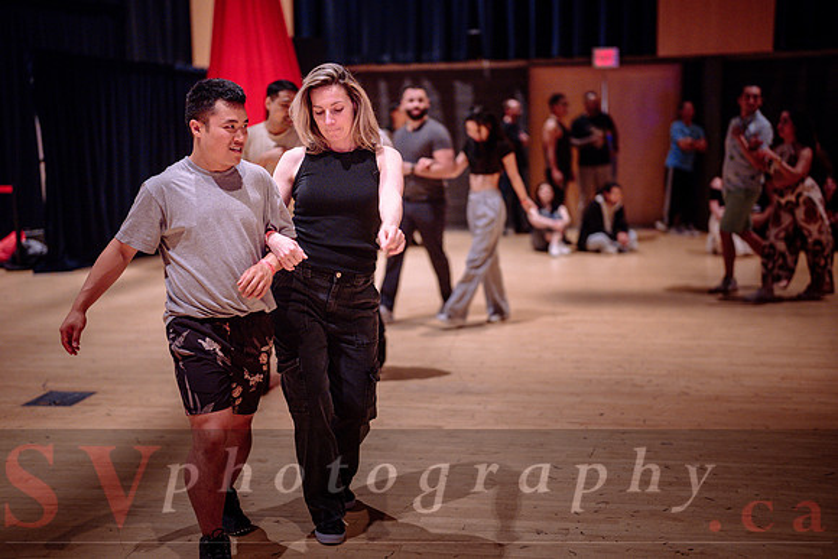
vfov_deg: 27.0
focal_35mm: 50
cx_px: 419
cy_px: 280
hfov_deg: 39.6
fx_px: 1164
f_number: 1.2
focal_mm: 50
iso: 1600
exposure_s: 1/250
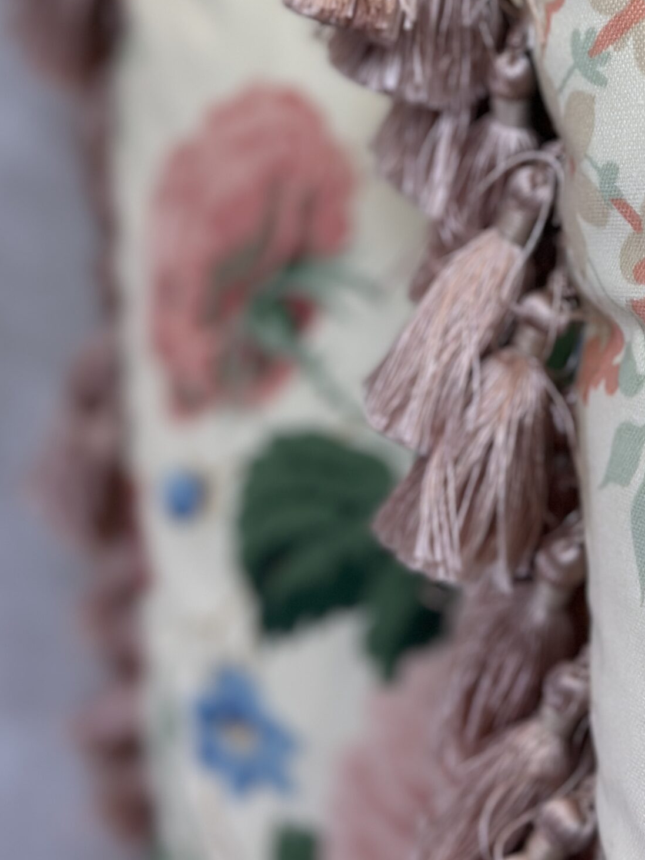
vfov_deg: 23.0
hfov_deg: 17.5
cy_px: 202
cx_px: 489
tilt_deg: -17.1
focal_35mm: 84
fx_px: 2087
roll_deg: +0.8
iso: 80
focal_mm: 6.86
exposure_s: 1/377
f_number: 1.78
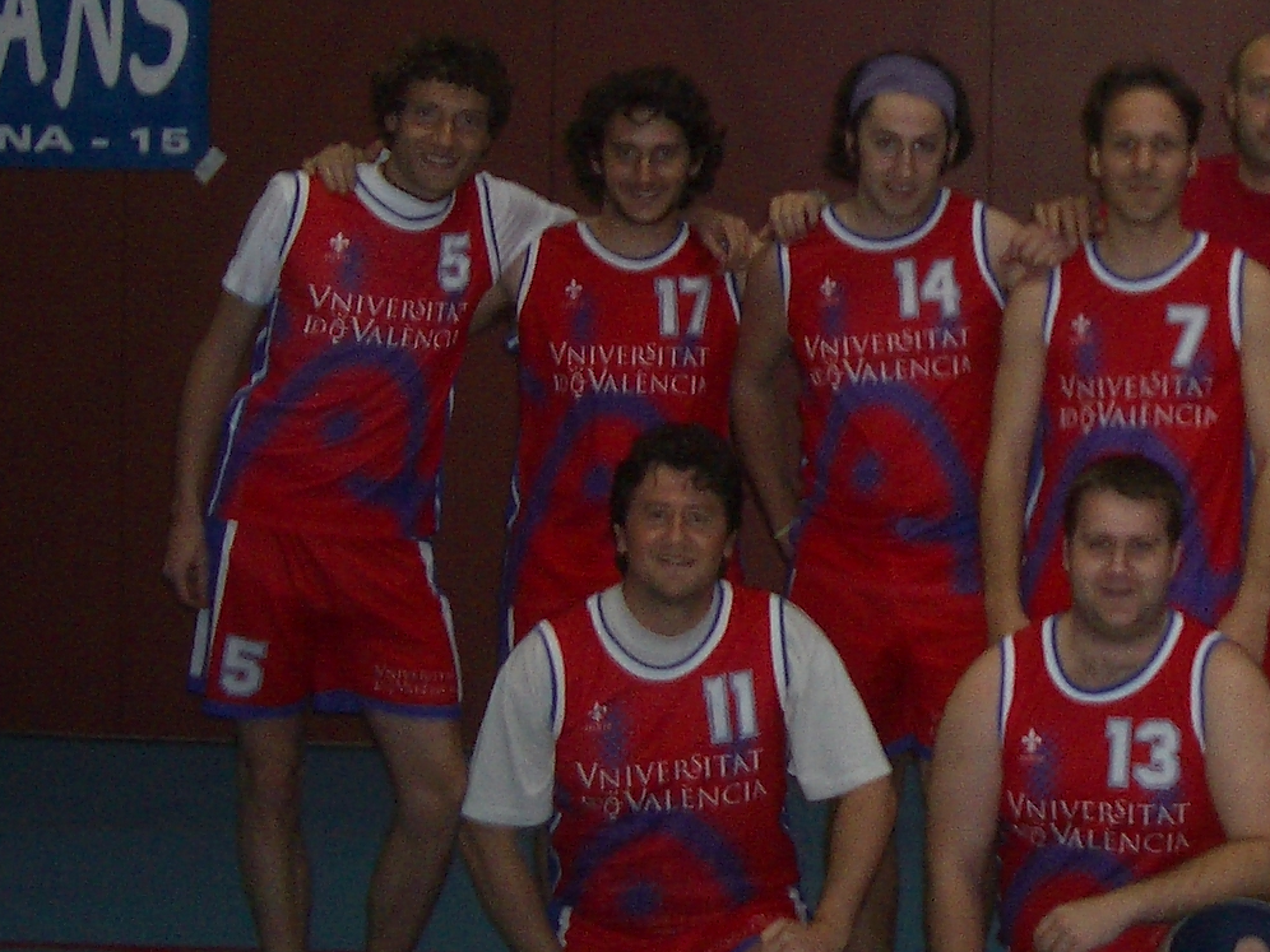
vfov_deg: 18.1
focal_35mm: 81
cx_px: 1256
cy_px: 217
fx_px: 2972
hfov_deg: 23.2
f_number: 2.6
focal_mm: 5.8
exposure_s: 1/60
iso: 100
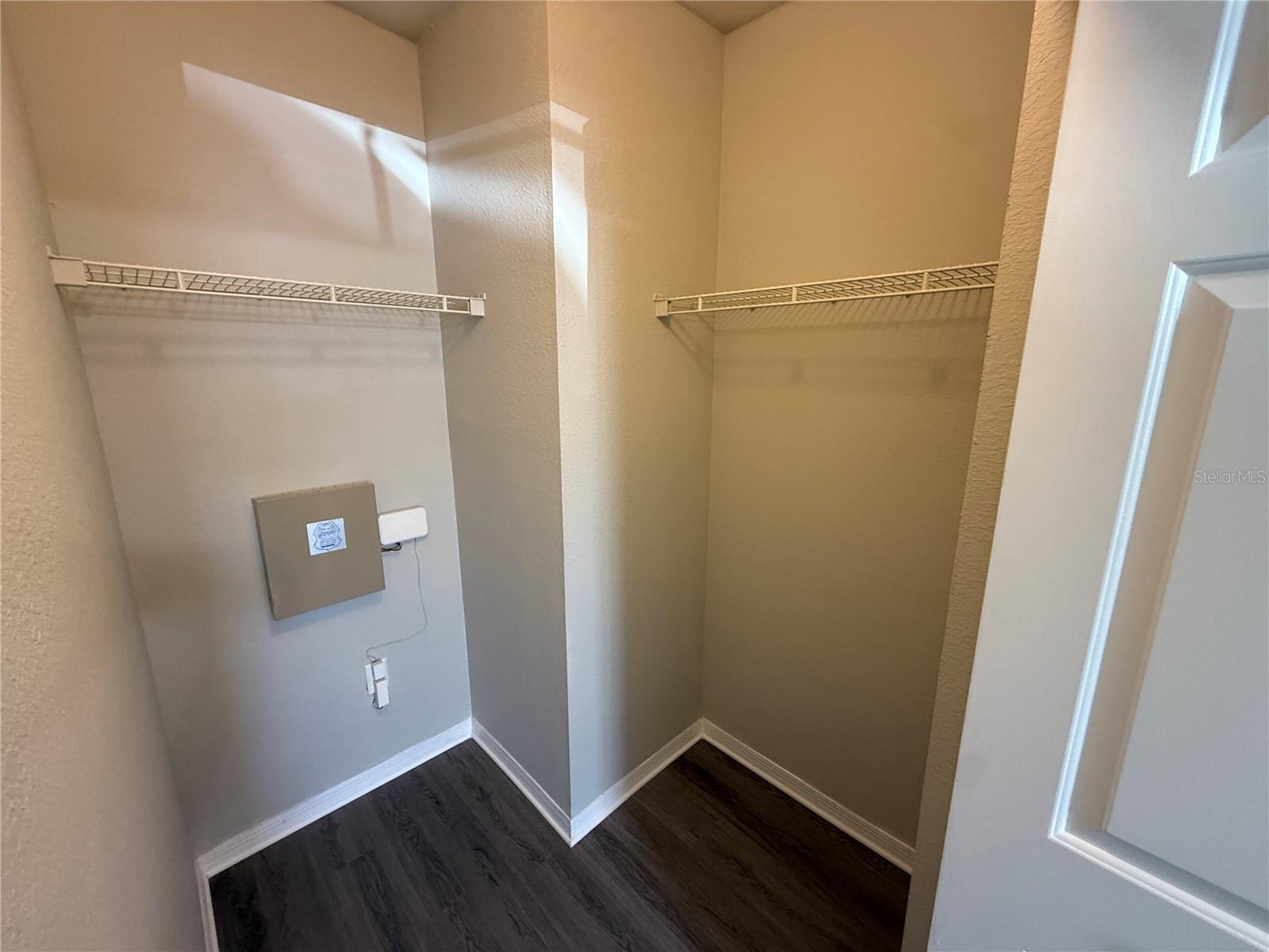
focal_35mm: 14
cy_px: 476
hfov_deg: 102.1
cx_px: 634
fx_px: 513
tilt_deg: -12.6
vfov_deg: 85.7
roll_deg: -0.7
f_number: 2.2
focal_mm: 2.22
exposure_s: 1/60
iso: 320
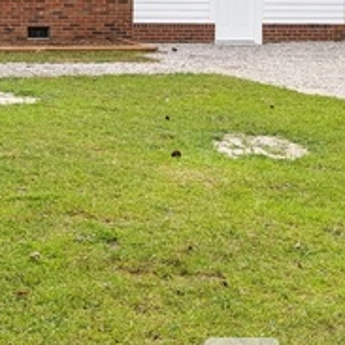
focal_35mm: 87
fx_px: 981
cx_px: -120
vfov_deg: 18.9
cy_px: -58
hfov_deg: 18.4
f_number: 1.8
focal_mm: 4.44
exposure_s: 1/1949
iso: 60
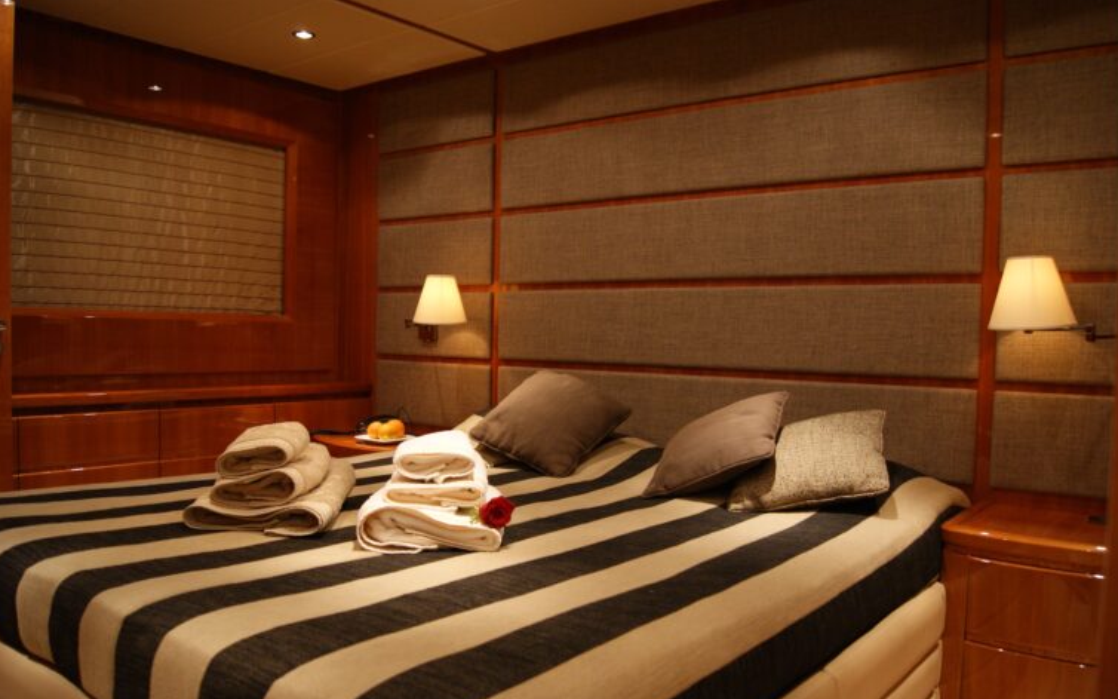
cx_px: 558
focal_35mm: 28
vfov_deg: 44.5
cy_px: 378
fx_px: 853
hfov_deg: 66.5
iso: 400
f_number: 3.5
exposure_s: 1/10
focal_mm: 18
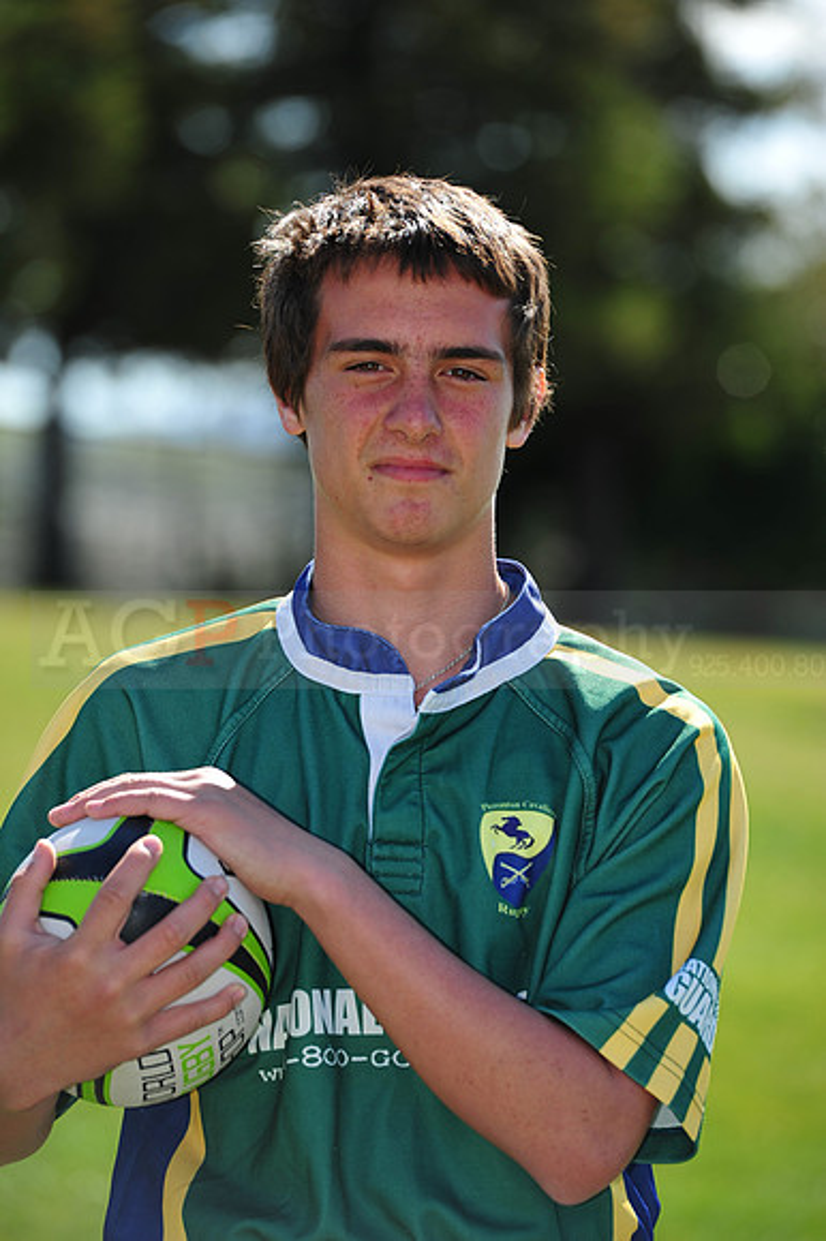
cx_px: 413
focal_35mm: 200
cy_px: 620
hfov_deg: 6.9
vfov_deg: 10.3
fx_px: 6891
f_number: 4.5
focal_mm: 200
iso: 200
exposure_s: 1/640
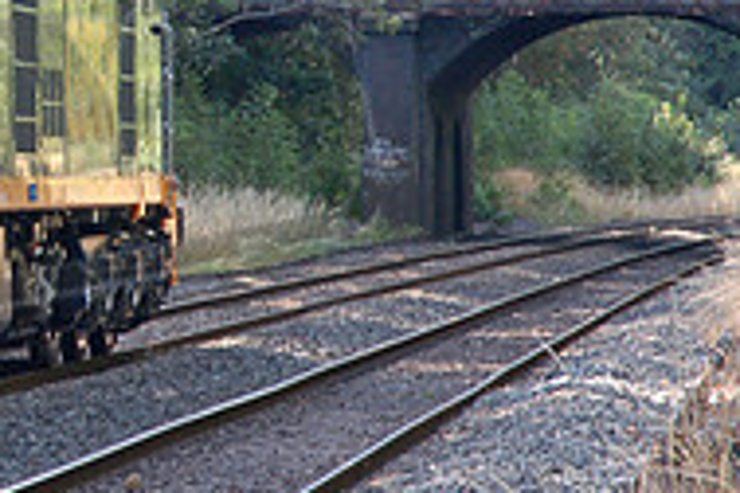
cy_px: -23
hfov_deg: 7.2
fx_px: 5858
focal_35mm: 285
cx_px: -184
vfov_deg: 4.8
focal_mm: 62
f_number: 4.5
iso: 400
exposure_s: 1/200
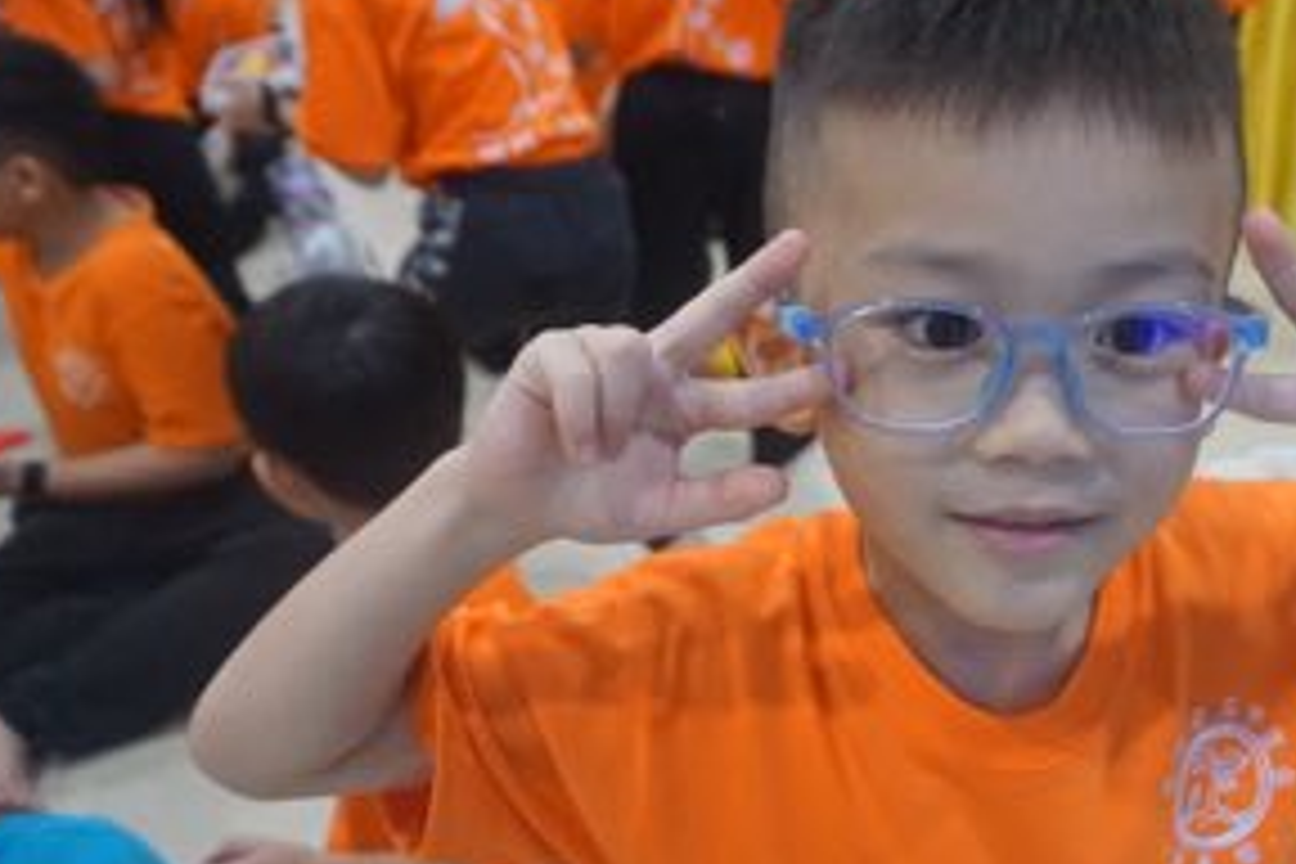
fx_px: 1440
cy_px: 518
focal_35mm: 40
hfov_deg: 47.0
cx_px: 940
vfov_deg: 33.3
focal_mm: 16
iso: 3200
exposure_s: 1/160
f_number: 4
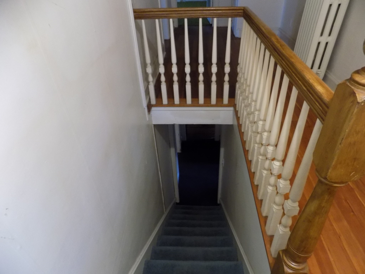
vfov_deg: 58.9
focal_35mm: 23
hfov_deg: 73.9
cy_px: 137
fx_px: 243
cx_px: 182
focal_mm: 4
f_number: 3.1
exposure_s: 1/10
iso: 400
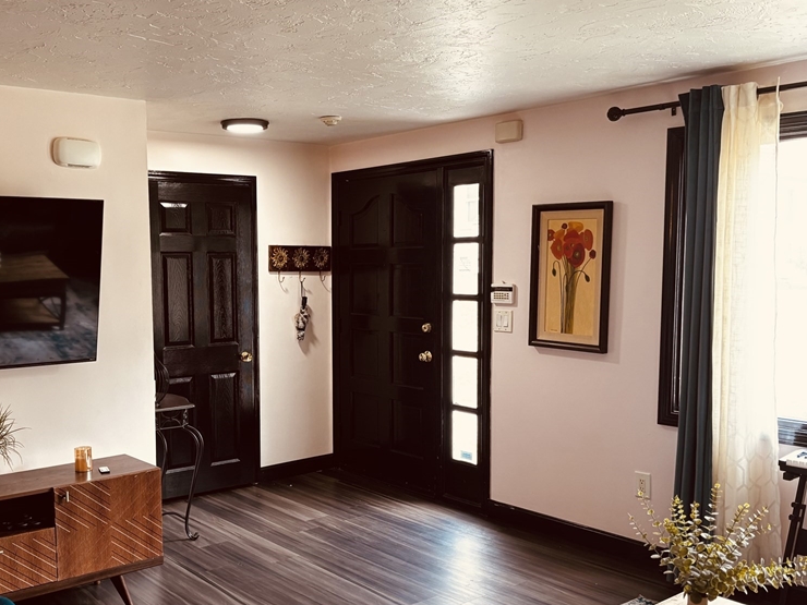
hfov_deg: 50.4
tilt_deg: -5.2
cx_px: 269
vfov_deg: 39.6
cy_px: 334
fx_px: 839
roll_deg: -0.4
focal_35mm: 36
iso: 125
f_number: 1.6
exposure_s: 1/60
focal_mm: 5.96
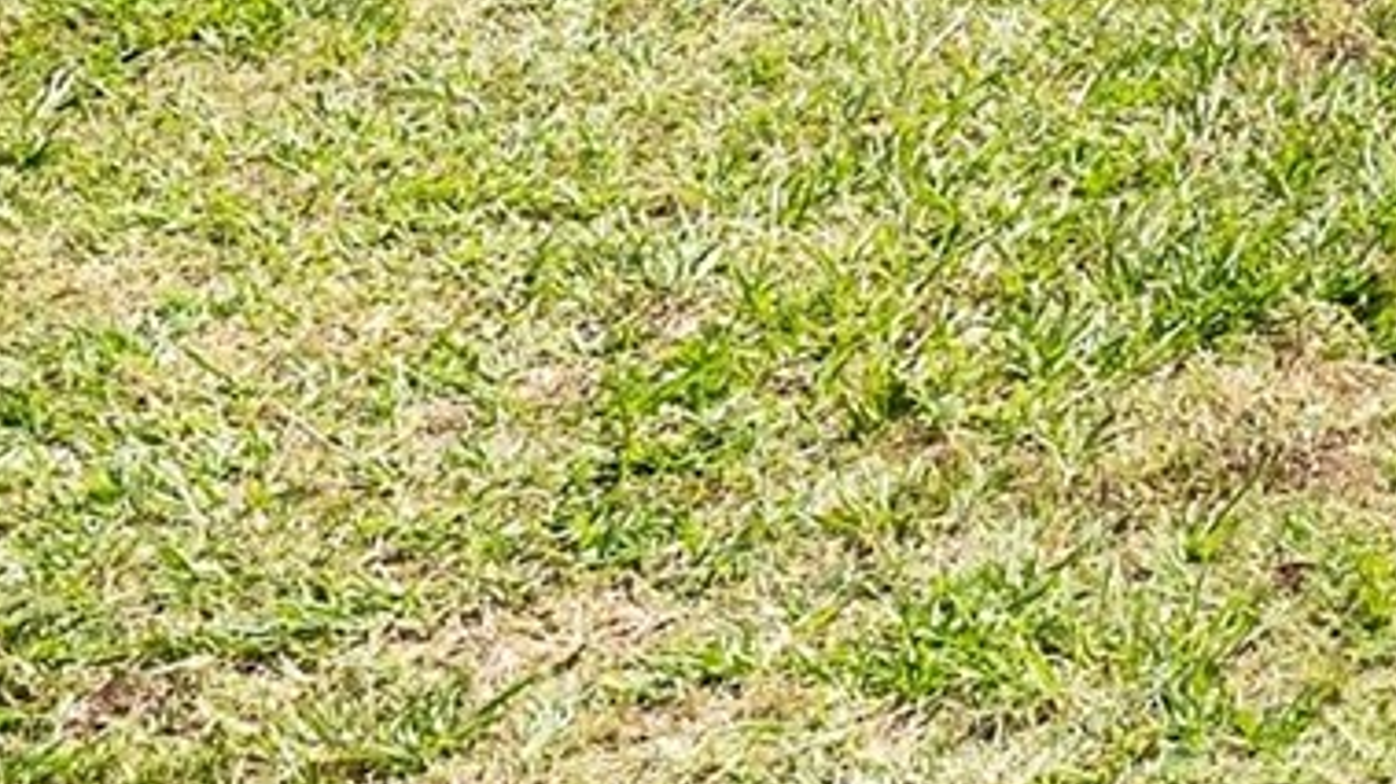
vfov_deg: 8.3
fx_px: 4663
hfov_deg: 13.6
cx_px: 3079
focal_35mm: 126
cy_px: -1498
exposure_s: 1/4000
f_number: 8
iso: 800
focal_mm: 21
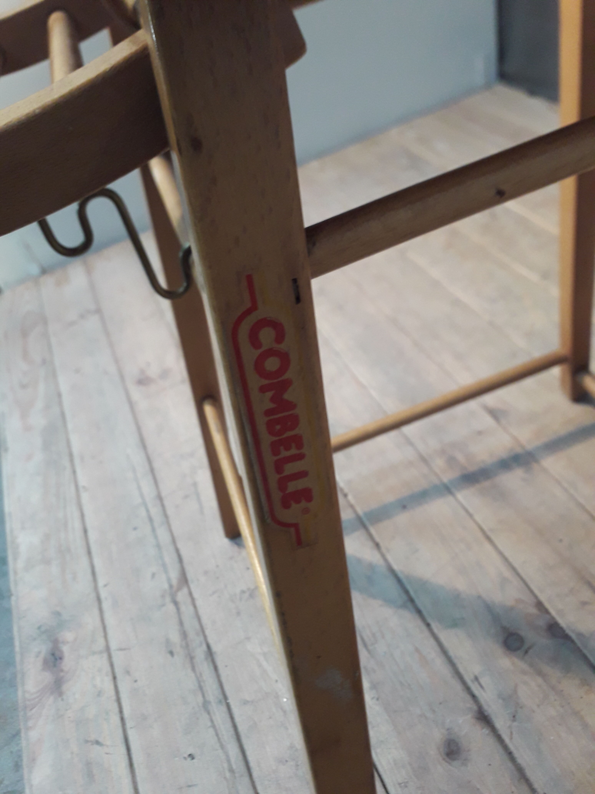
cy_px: 397
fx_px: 619
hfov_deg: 51.4
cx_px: 298
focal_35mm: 27
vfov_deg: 65.3
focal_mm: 3.6
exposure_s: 1/50
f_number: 1.9
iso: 160
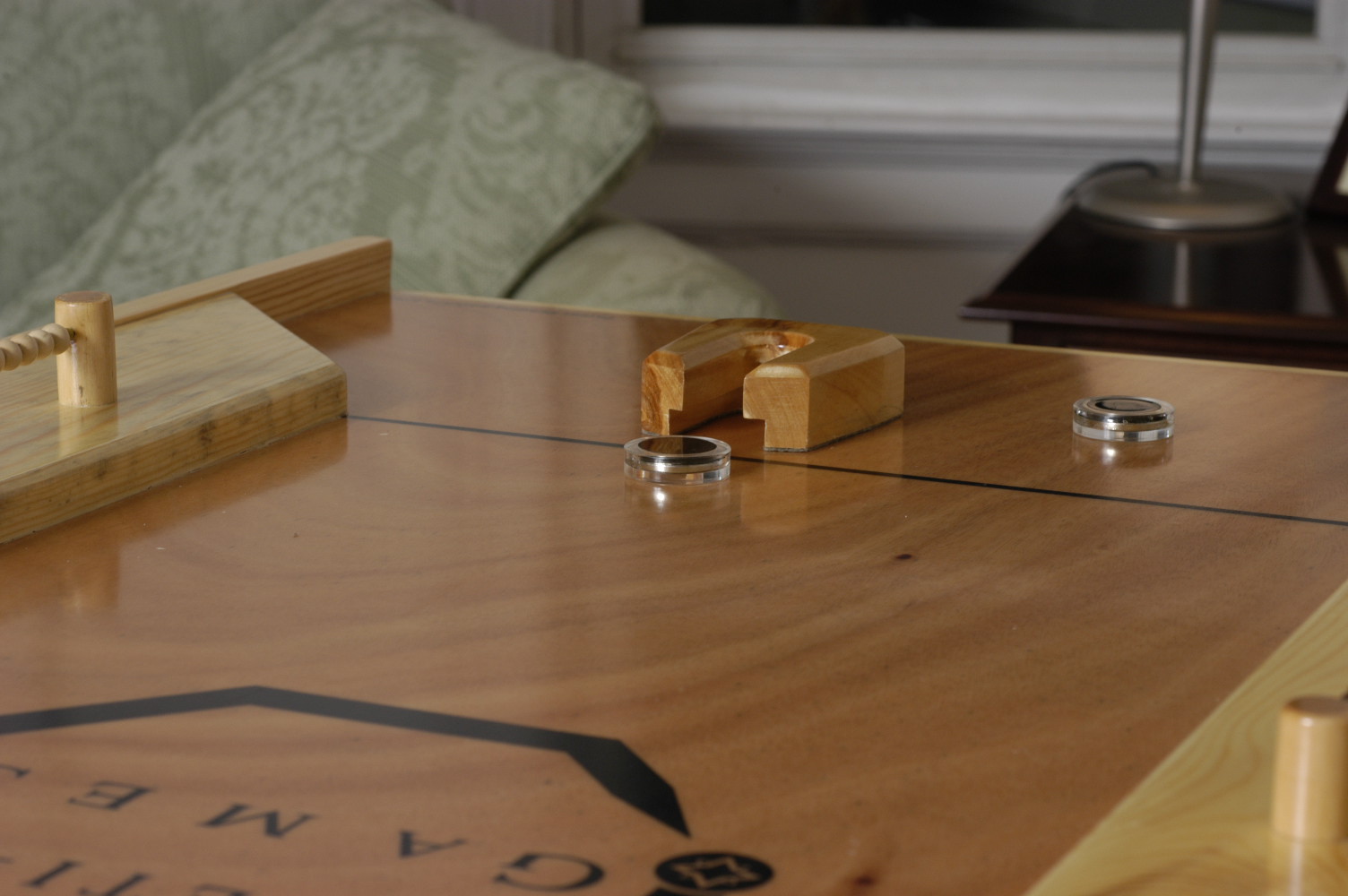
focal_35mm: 90
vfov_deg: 15.2
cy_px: 448
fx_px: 3367
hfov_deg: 22.6
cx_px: 674
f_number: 11
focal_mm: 60
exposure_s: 1/160
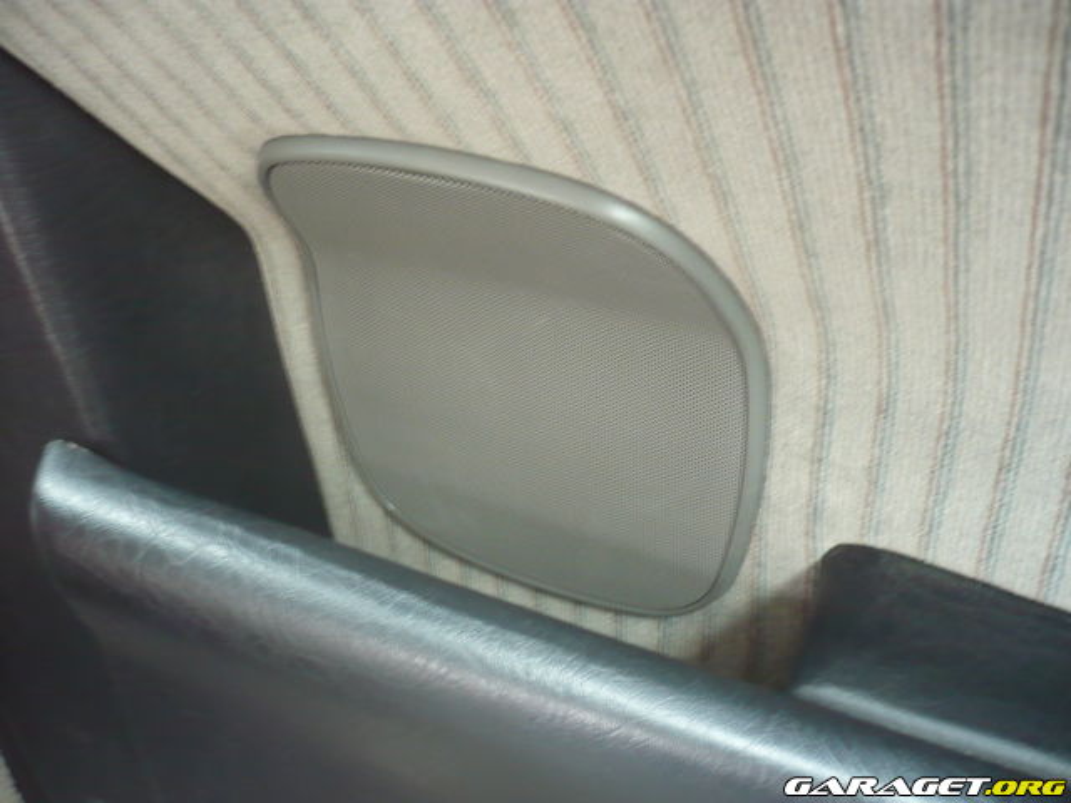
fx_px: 1083
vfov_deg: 40.7
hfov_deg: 52.6
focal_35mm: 35
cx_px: 536
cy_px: 402
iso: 200
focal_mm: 5.8
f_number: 2.8
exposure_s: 1/13
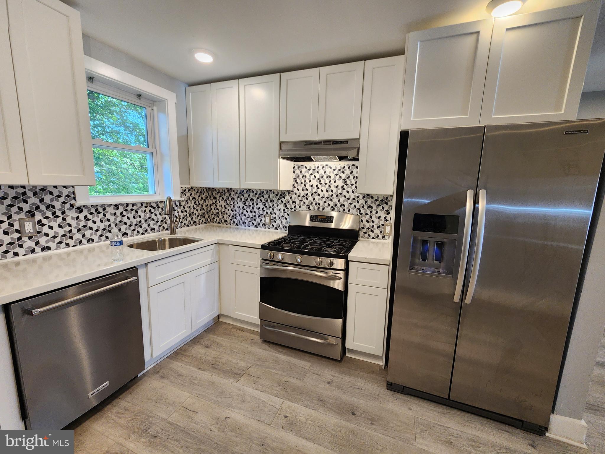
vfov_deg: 89.9
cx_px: 302
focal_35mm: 13
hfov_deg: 106.2
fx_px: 227
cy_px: 227
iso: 125
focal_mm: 2.2
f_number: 2.2
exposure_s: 1/60
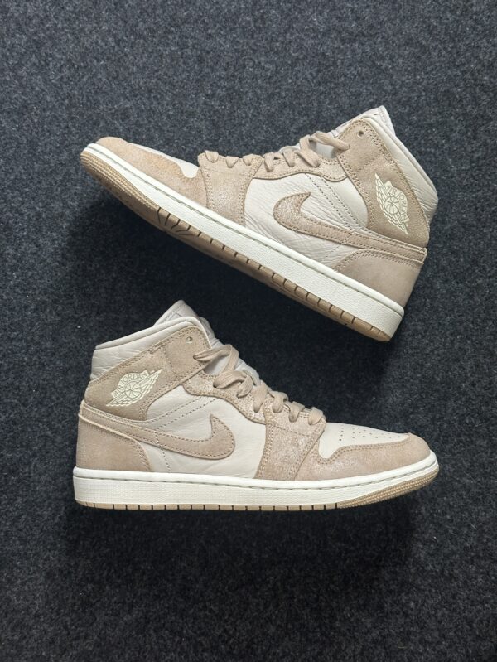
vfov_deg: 39.6
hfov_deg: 30.3
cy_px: 331
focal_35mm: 48
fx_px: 918
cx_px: 248
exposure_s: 1/33
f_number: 1.78
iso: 200
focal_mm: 6.86
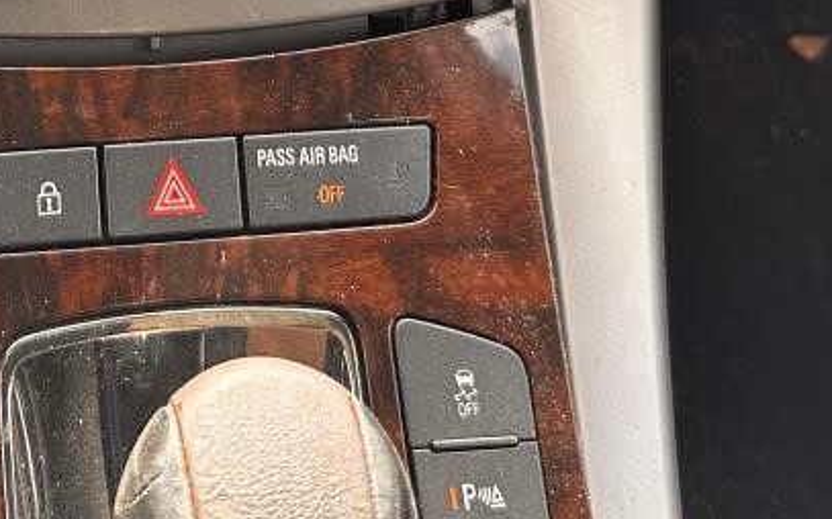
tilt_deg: -35.7
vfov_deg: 14.8
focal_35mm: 80
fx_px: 1813
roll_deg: -6.5
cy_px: -329
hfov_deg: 25.1
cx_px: 84
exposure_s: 1/213
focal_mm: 6.86
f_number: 1.78
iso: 64
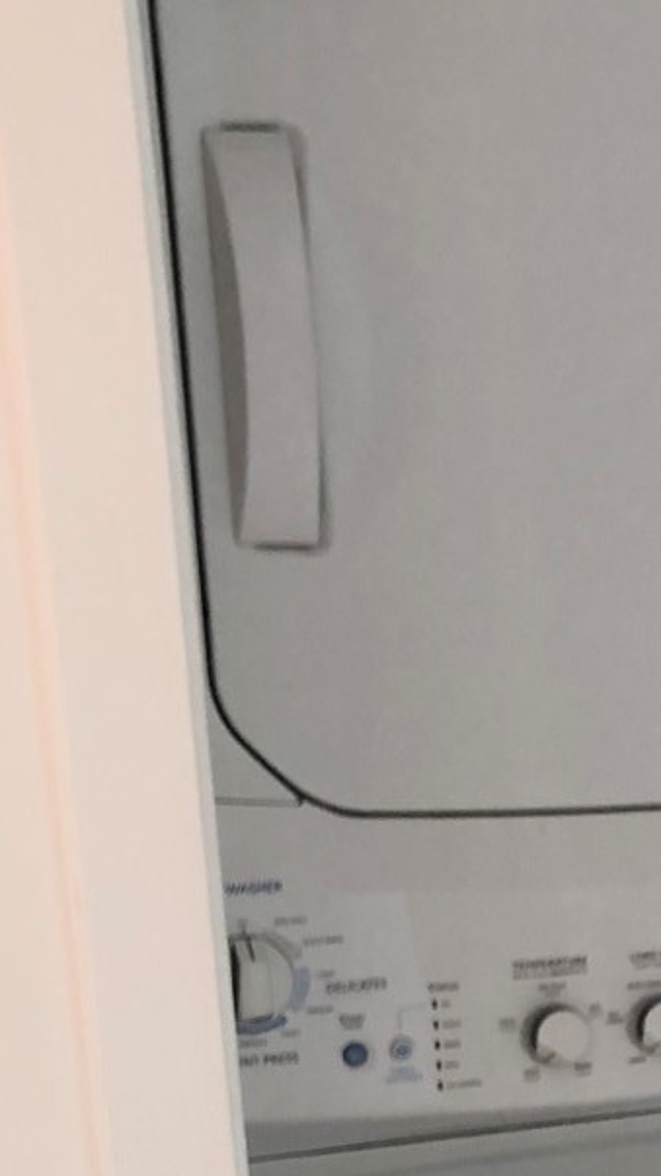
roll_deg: +0.1
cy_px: 1262
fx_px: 2525
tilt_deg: -15.9
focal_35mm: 81
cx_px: 1033
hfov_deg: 13.9
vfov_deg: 24.6
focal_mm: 3.99
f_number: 1.8
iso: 40
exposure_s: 1/30
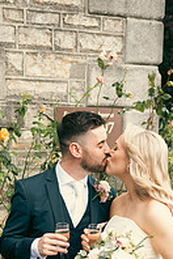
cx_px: 90
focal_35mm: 82
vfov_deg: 23.7
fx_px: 591
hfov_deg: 16.7
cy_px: 262
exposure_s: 1/200
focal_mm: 36
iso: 100
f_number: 3.5
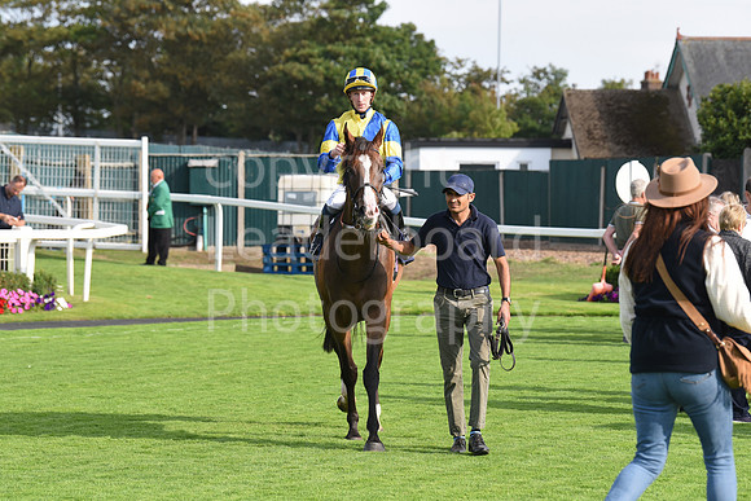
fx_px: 3130
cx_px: 376
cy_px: 250
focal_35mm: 150
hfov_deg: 13.7
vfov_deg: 9.2
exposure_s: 1/1250
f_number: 5.6
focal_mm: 150
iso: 640
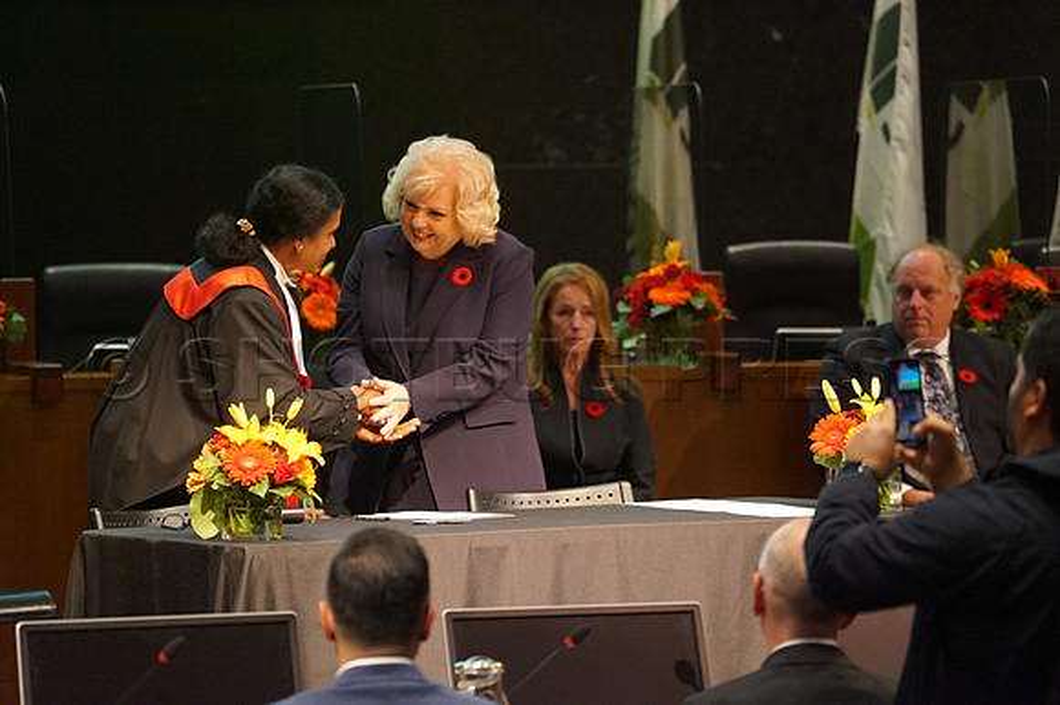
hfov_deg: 10.3
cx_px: 530
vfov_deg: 6.9
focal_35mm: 200
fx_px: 5885
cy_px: 352
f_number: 4
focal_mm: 200
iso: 10000
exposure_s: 1/250
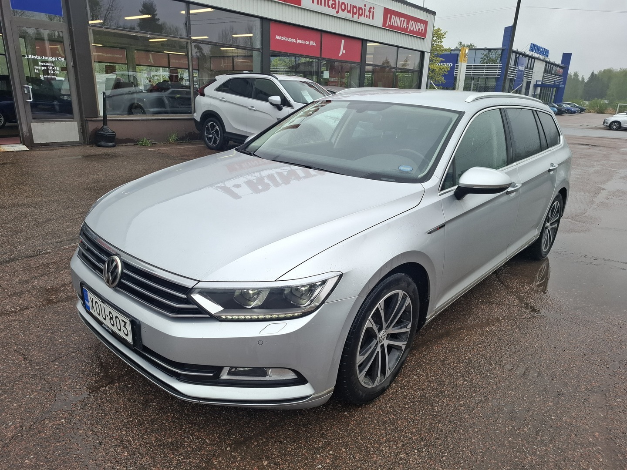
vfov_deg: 58.9
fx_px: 417
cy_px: 235
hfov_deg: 73.9
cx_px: 314
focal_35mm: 23
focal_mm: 5.54
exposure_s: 1/528
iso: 50
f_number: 1.8
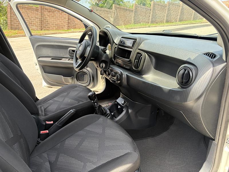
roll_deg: -6.9
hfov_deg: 67.3
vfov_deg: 53.1
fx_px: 172
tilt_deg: -13.9
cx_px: 114
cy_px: 86
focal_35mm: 26
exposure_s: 1/201
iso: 64
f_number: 1.6
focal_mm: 5.96
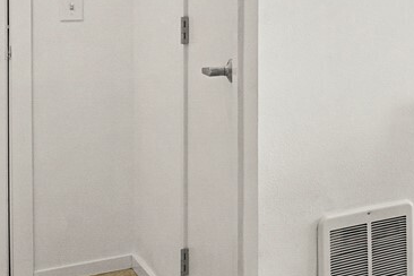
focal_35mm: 65
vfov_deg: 20.0
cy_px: -23
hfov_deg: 19.4
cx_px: 808
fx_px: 747
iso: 250
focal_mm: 14
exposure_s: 1/30
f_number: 6.7
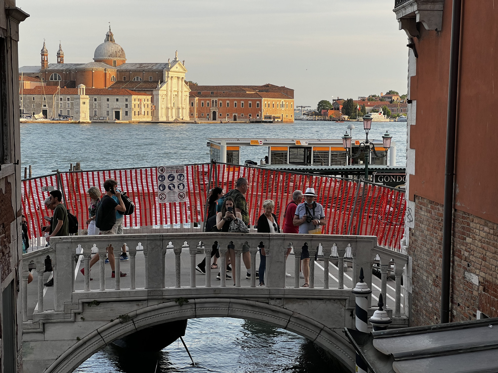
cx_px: 249
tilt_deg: -3.3
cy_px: 186
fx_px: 1108
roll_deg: -0.3
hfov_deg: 25.3
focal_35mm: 77
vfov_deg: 19.1
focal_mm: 9
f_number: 2.8
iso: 32
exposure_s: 1/139
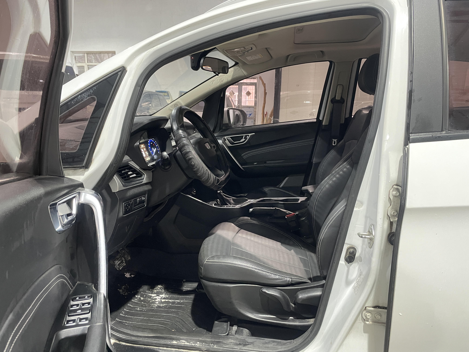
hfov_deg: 67.3
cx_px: 234
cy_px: 176
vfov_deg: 53.1
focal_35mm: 26
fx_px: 352
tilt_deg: -12.7
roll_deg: -1.0
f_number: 1.6
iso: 320
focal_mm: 4.2
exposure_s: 1/33
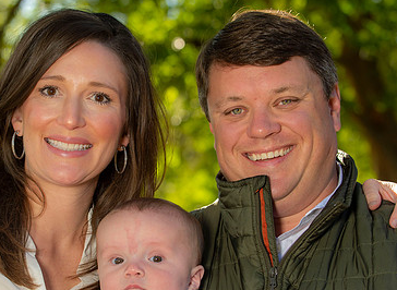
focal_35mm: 142
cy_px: 212
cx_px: 124
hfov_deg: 14.0
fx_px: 1614
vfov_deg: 10.3
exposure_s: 1/250
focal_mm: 82
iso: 200
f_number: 7.1
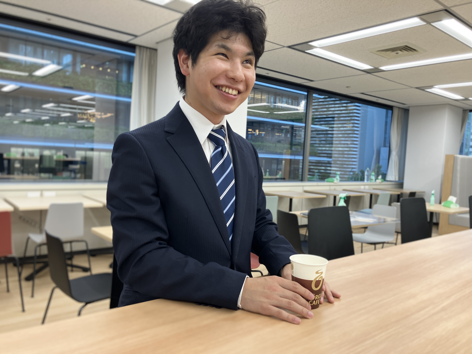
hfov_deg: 63.4
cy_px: 177
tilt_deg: -2.5
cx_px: 236
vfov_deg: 49.7
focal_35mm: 28
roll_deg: -2.3
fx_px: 382
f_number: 1.8
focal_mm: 3.99
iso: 64
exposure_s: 1/50
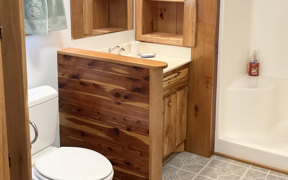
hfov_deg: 41.7
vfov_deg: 26.6
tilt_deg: -11.9
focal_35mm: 48
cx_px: 166
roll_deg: -2.0
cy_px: 50
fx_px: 377
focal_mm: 3
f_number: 1.8
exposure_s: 1/60
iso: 125
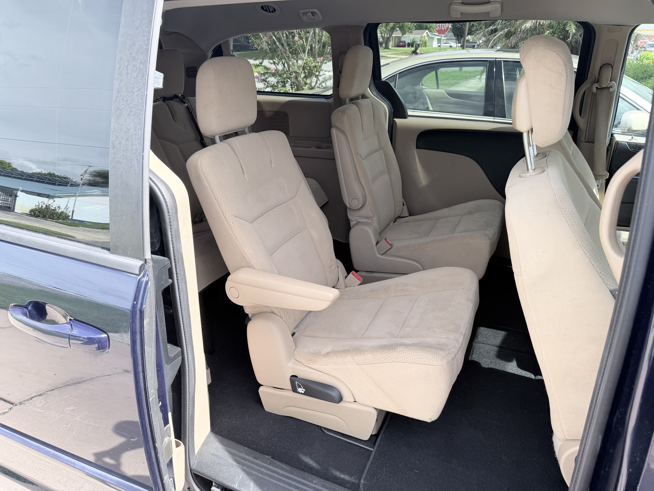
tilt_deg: -23.6
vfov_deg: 56.8
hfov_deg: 71.6
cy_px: 246
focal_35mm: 24
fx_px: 453
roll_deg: -3.3
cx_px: 327
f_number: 1.78
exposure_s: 1/584
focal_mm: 6.76
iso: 80
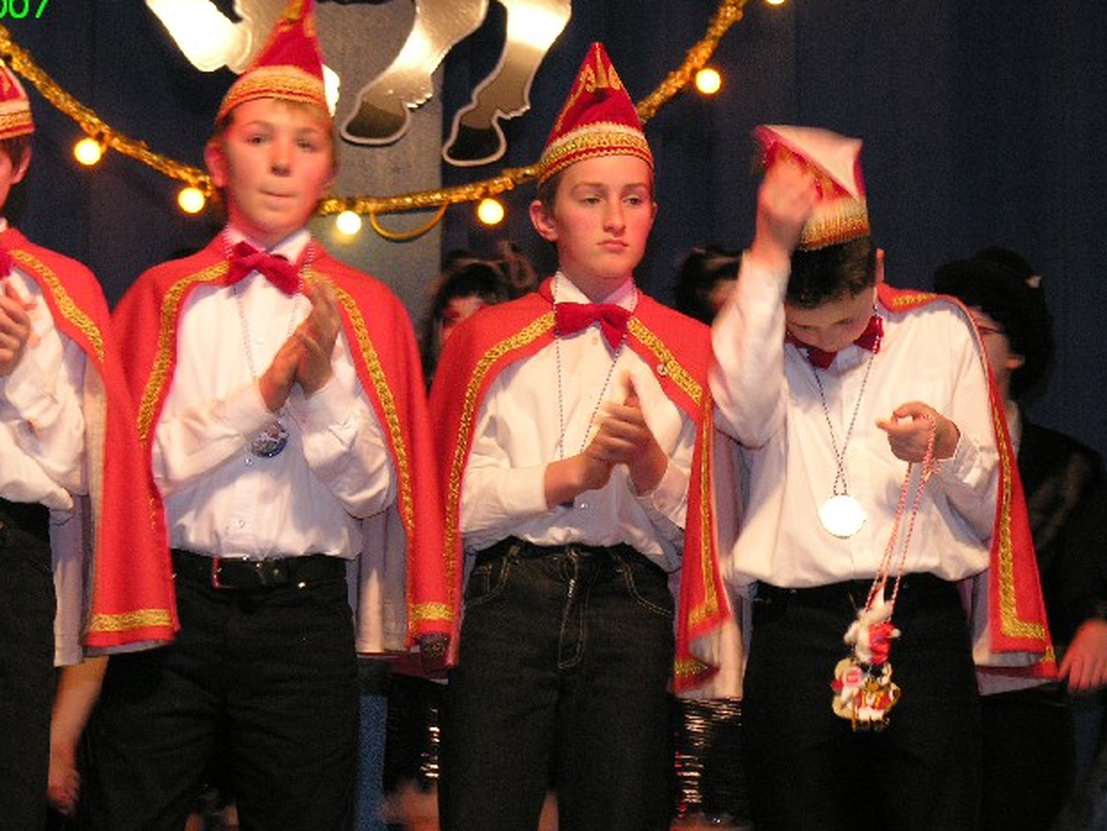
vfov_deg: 9.0
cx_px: 555
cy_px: 483
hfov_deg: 12.0
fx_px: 5245
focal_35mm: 164
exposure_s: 1/30
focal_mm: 32.4
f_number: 4.3
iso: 200
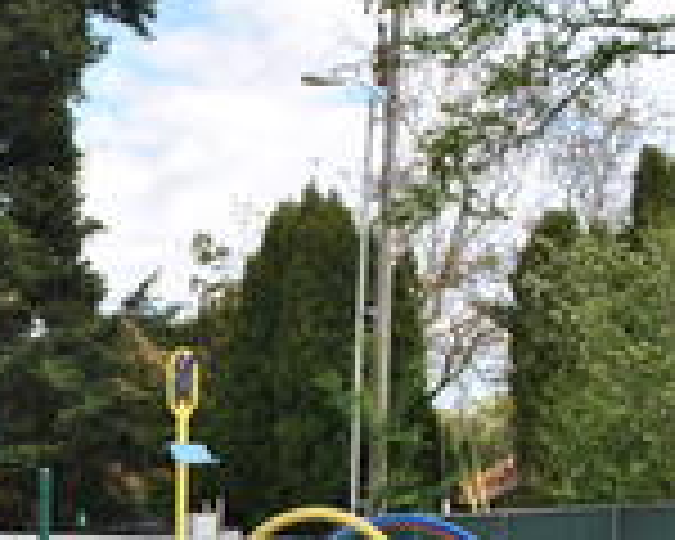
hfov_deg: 18.4
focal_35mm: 98
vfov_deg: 15.6
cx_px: -166
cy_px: 400
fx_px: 1958
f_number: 7.1
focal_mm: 26
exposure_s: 1/200
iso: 100
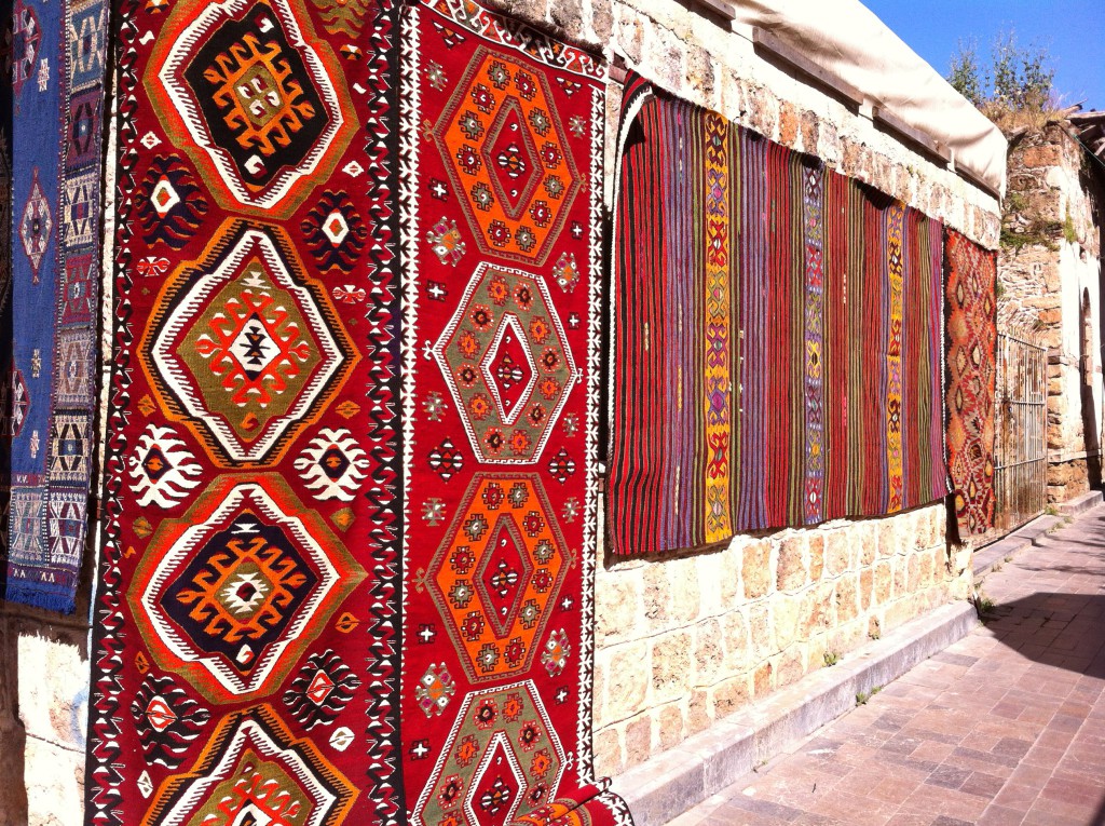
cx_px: 552
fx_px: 1116
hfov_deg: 52.7
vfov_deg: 40.6
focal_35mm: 35
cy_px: 413
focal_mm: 3.85
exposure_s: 1/973
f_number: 2.8
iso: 80
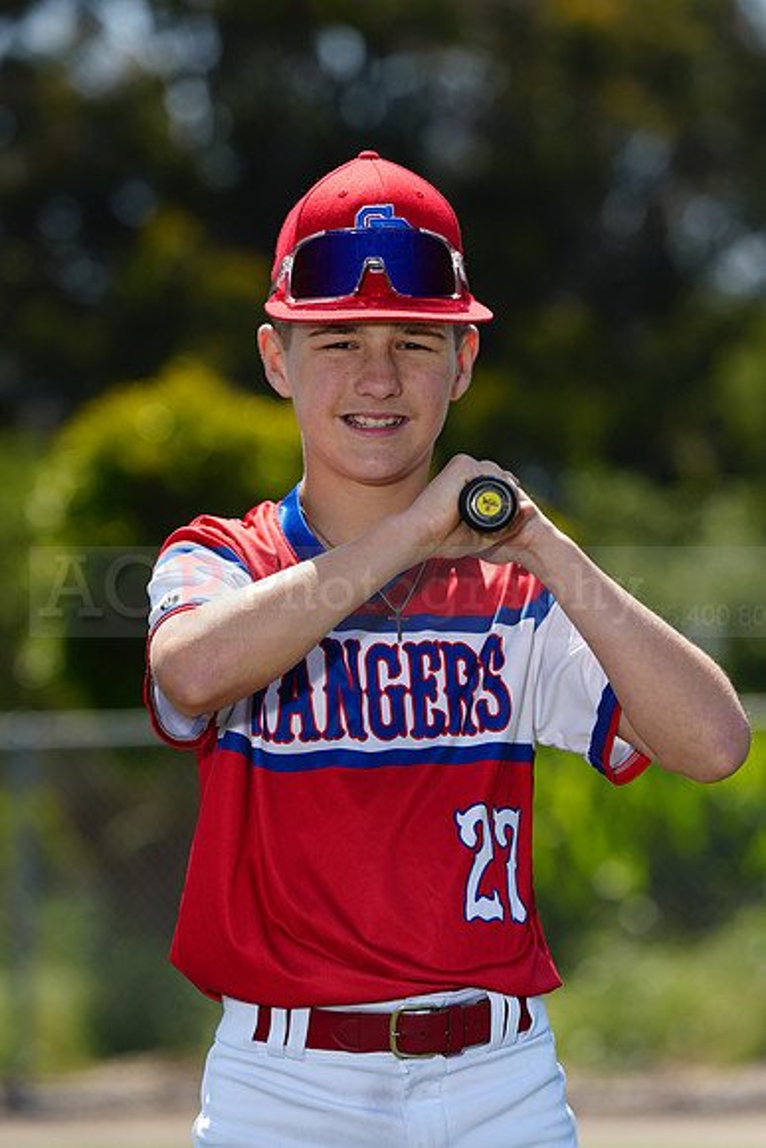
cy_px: 574
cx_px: 383
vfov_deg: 10.3
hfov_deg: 6.9
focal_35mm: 200
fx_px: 6379
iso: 50
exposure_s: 1/250
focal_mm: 200
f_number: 5
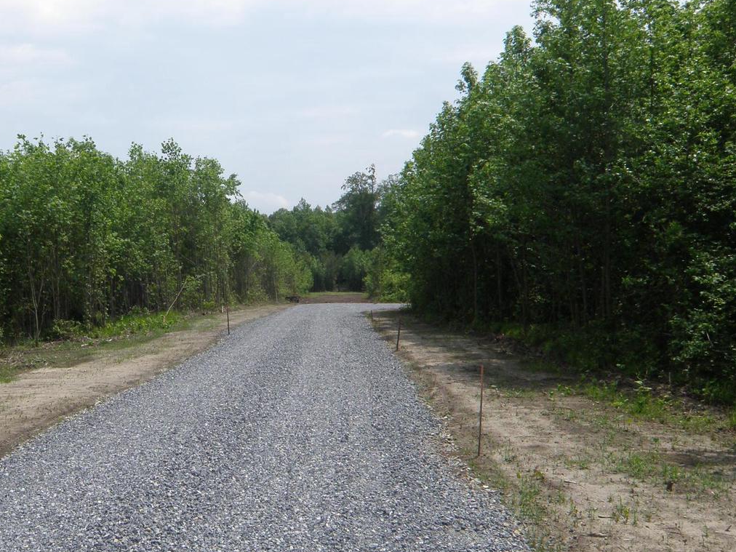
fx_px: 787
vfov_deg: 38.6
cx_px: 244
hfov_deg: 49.3
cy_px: 255
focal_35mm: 37
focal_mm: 4.6
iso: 64
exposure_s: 1/400
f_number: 5.6
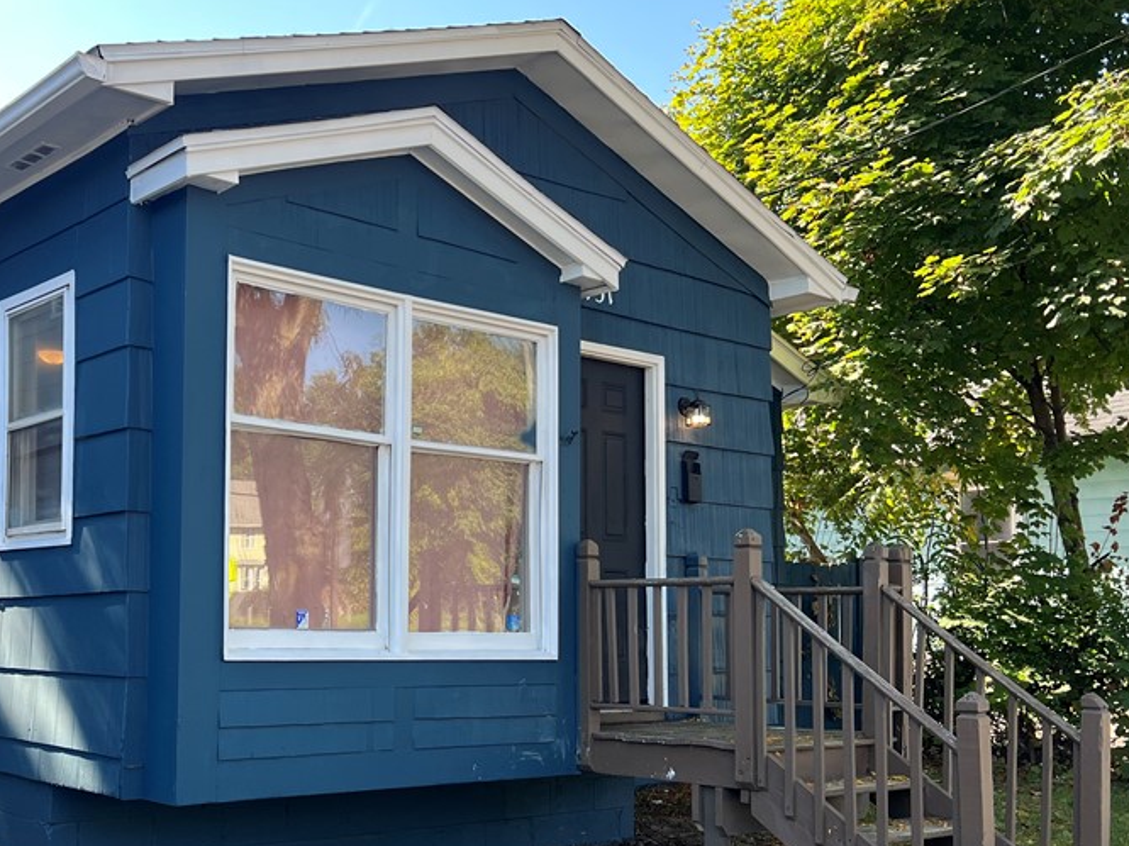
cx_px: 283
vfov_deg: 35.6
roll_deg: -0.7
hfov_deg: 45.2
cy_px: 554
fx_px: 1304
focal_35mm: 40
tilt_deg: +2.2
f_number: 1.5
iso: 50
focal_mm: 5.7
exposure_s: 1/366
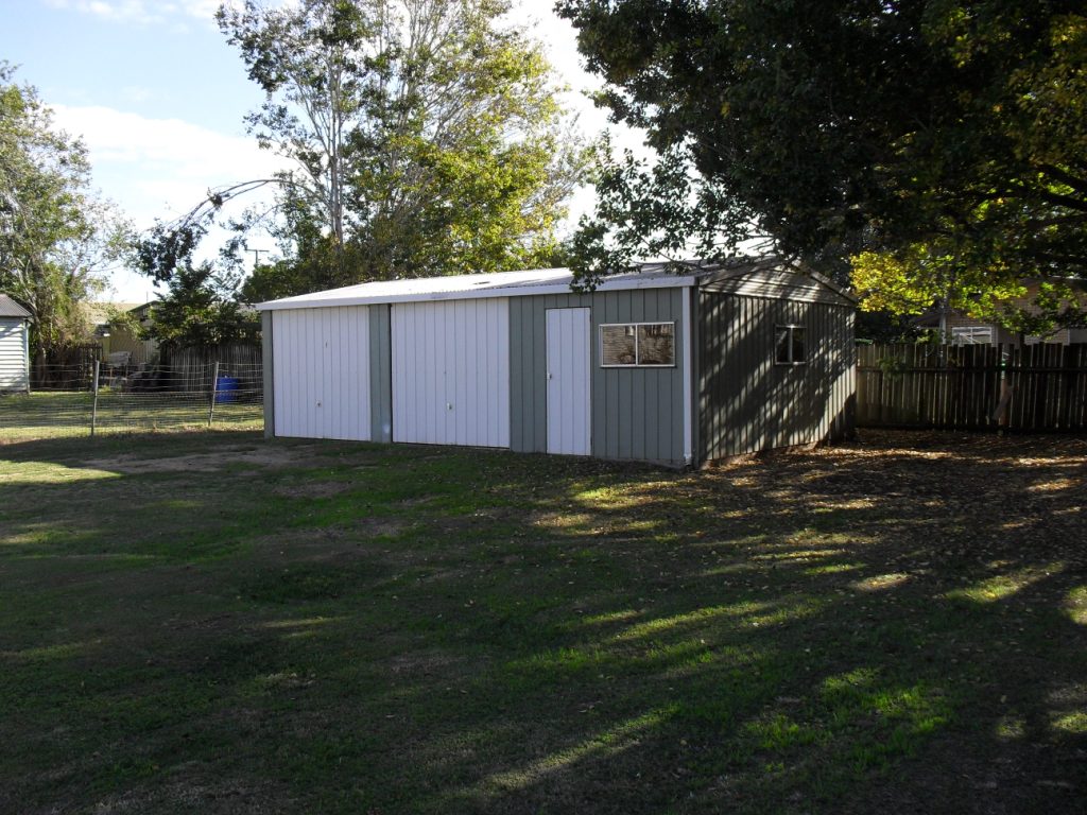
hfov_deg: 52.6
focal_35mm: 35
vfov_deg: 40.7
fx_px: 1099
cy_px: 408
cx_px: 544
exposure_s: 1/500
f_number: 3.2
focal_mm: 6.3
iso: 100
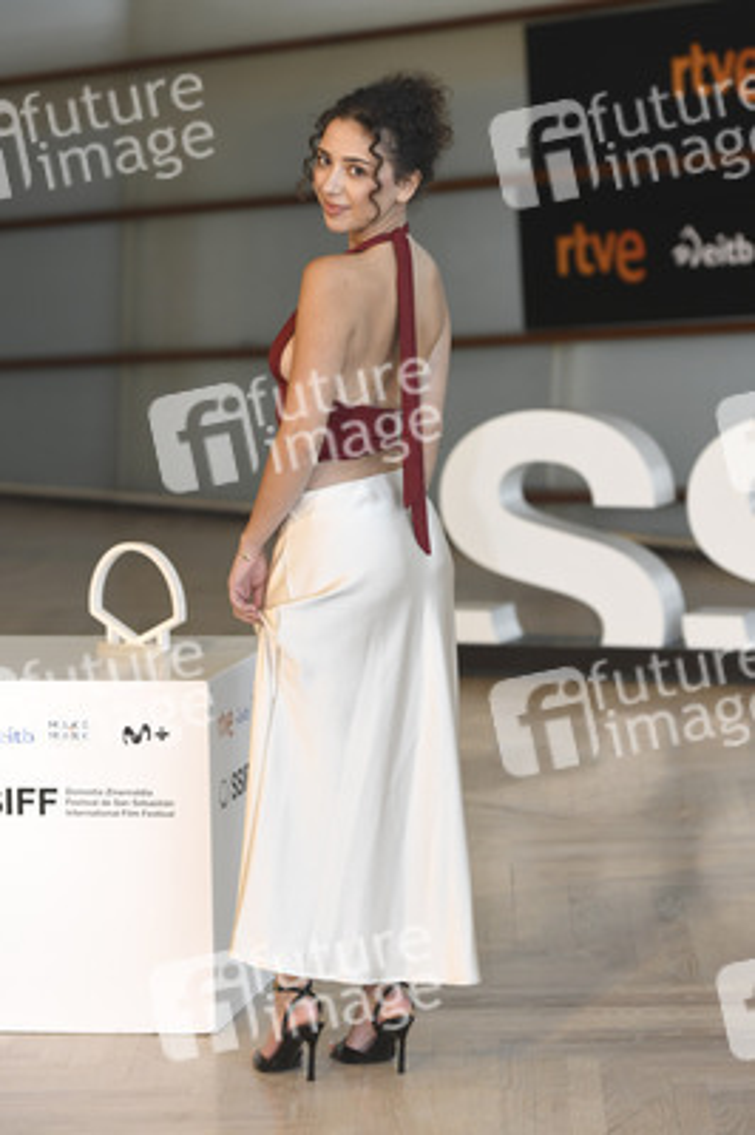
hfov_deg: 12.2
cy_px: 568
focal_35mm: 112
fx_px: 3529
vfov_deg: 18.3
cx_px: 378
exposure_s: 1/400
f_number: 4
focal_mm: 112
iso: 800
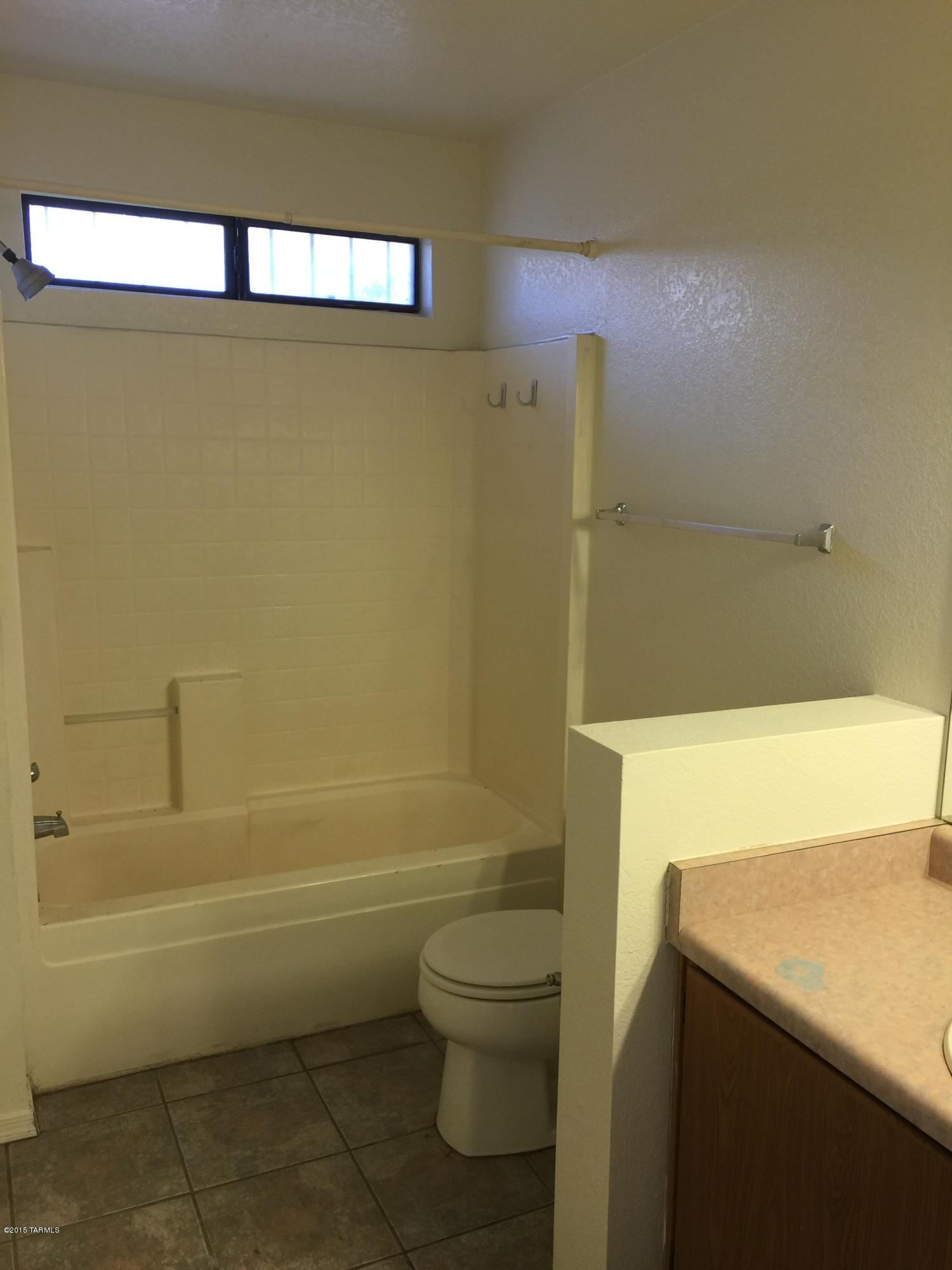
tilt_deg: -9.9
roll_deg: -0.8
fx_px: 1063
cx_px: 476
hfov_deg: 48.2
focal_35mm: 29
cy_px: 635
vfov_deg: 61.7
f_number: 2.2
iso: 32
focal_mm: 4.15
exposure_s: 1/40
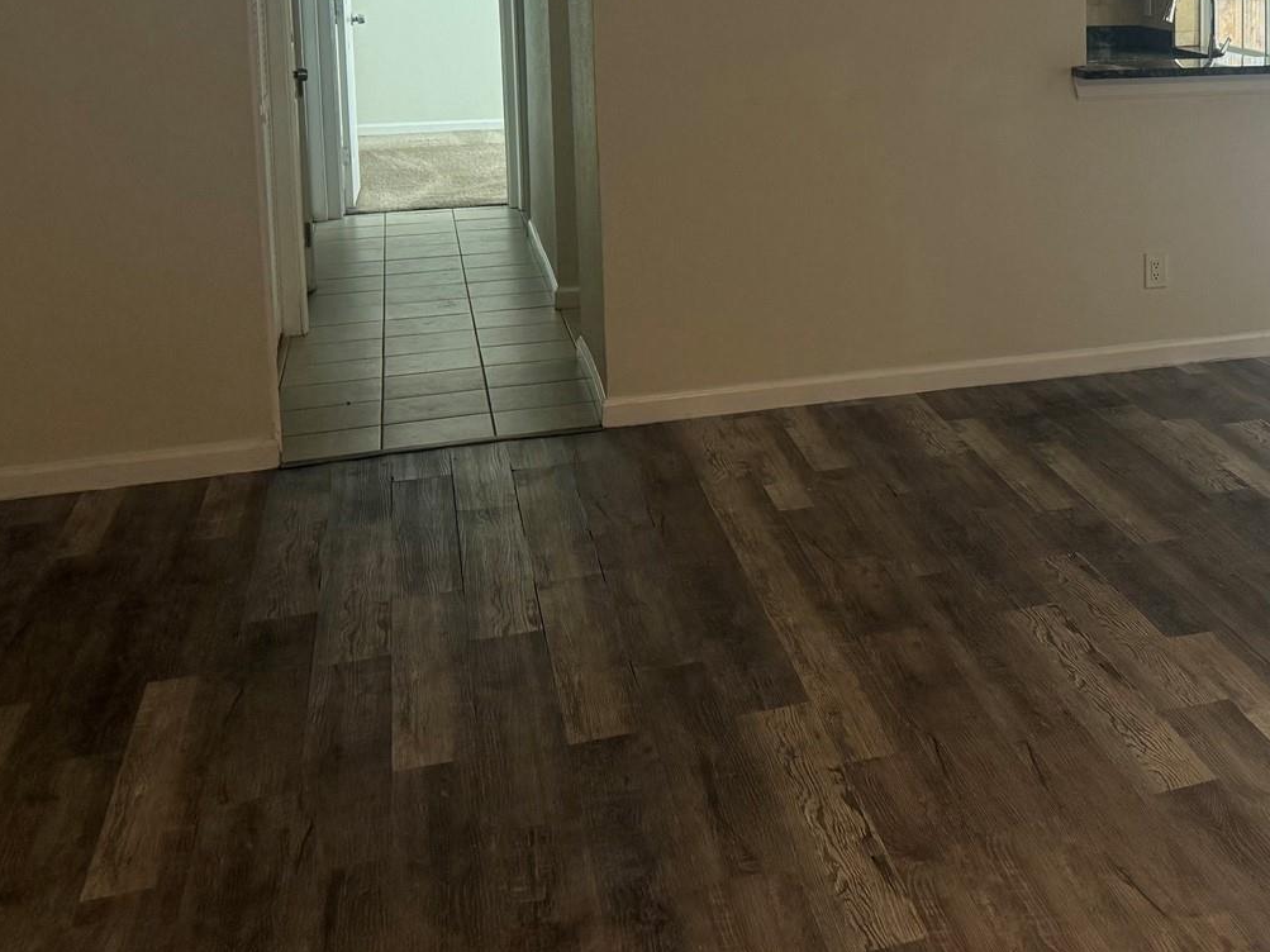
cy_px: 125
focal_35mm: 49
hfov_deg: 35.2
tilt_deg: -7.3
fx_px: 1798
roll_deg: -0.3
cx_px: 1270
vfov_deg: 28.7
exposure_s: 1/117
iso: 200
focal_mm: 6.76
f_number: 1.78
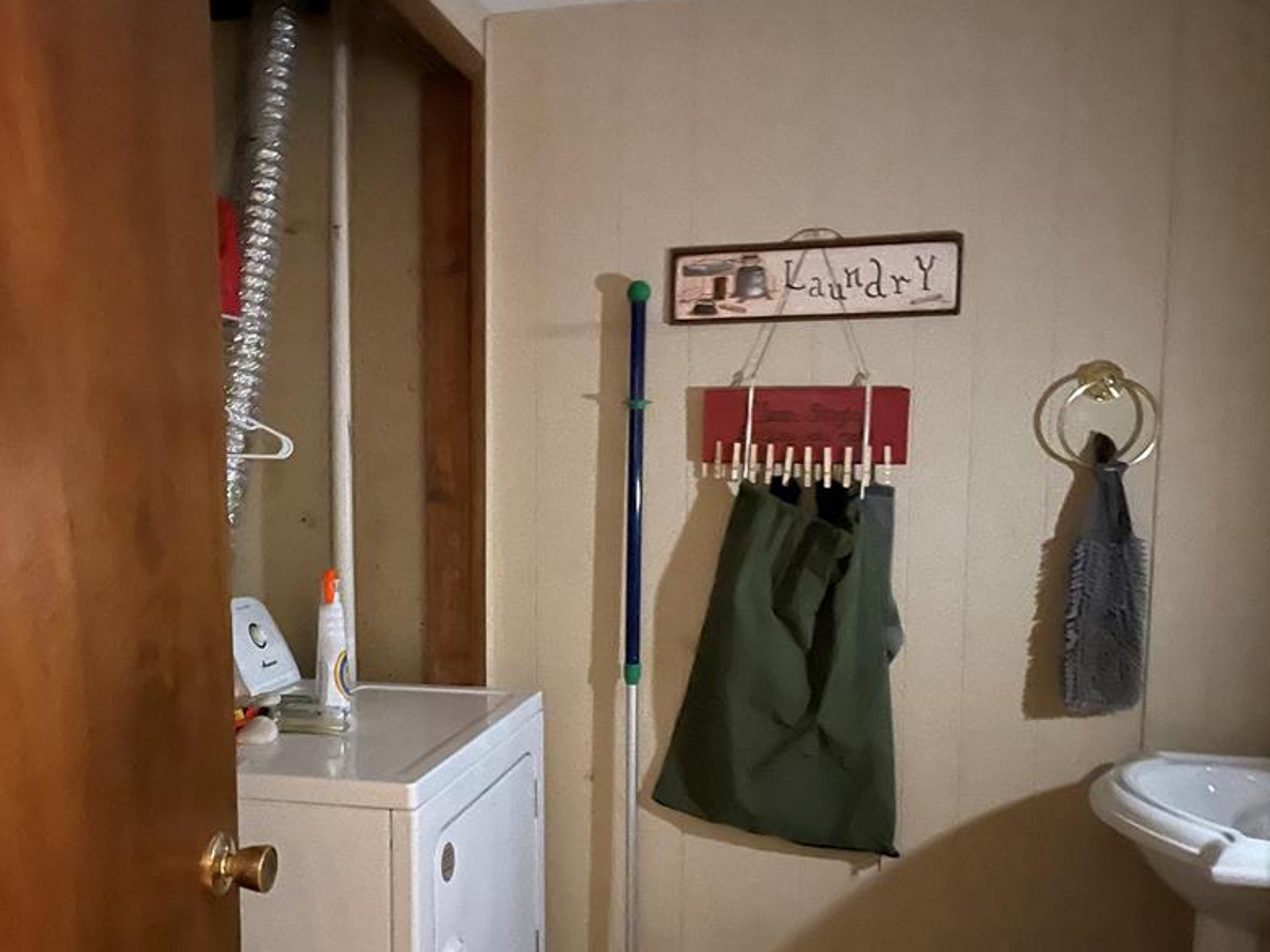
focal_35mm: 34
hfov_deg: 53.2
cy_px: 590
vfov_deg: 41.5
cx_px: 454
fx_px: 1247
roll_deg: +1.0
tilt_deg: -6.7
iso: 1000
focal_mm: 4.2
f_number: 1.6
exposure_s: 1/8
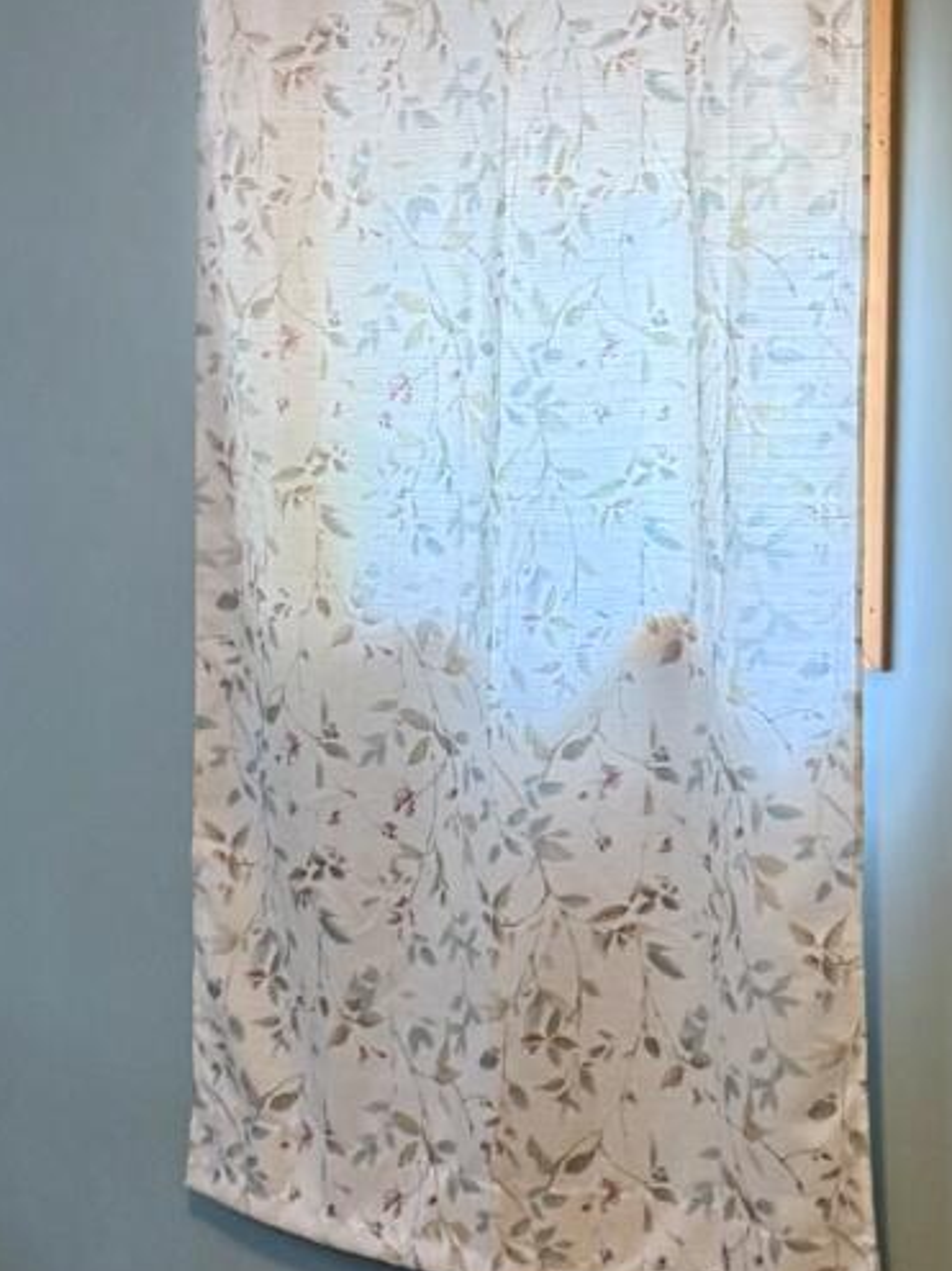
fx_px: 3558
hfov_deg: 15.2
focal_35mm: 97
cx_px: 475
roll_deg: +0.0
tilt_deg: -6.6
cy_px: 750
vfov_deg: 20.2
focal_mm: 6.76
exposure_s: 1/120
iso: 320
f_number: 1.78
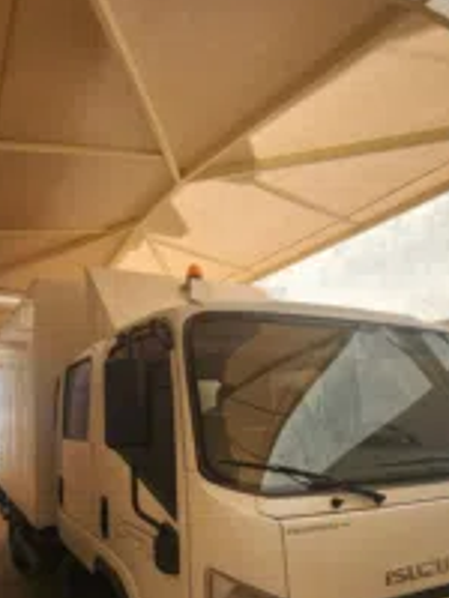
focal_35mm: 26
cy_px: 407
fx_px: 450
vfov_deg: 65.2
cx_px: 201
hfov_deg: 53.0
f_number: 2.2
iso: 50
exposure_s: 1/668
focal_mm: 2.2
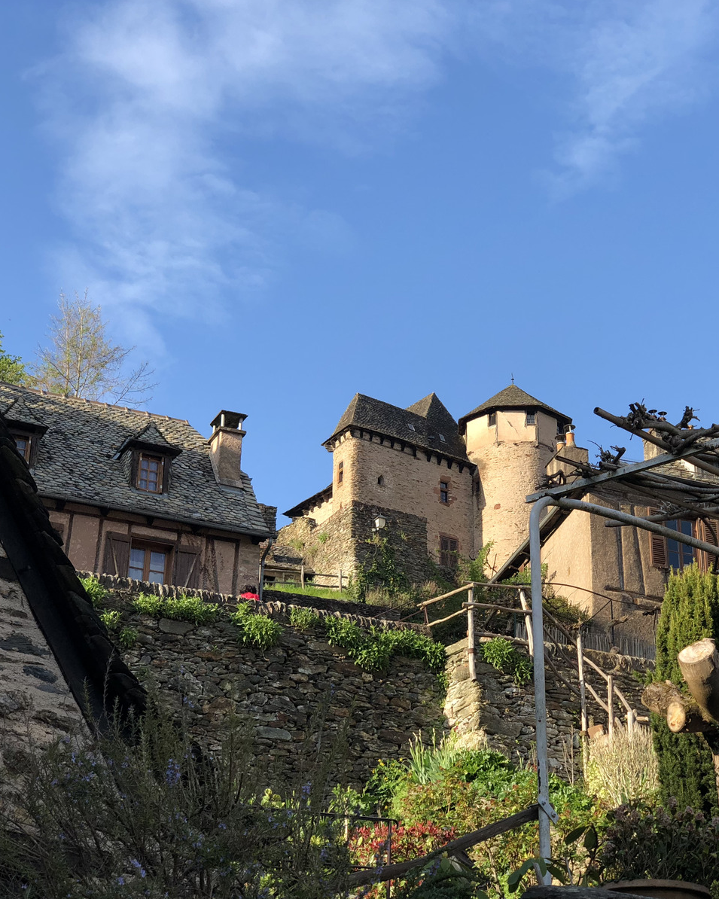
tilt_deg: +25.7
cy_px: 449
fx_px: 1809
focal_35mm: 68
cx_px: 469
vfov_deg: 27.9
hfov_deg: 22.4
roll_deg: +1.3
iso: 16
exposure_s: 1/410
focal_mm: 6
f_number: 2.4
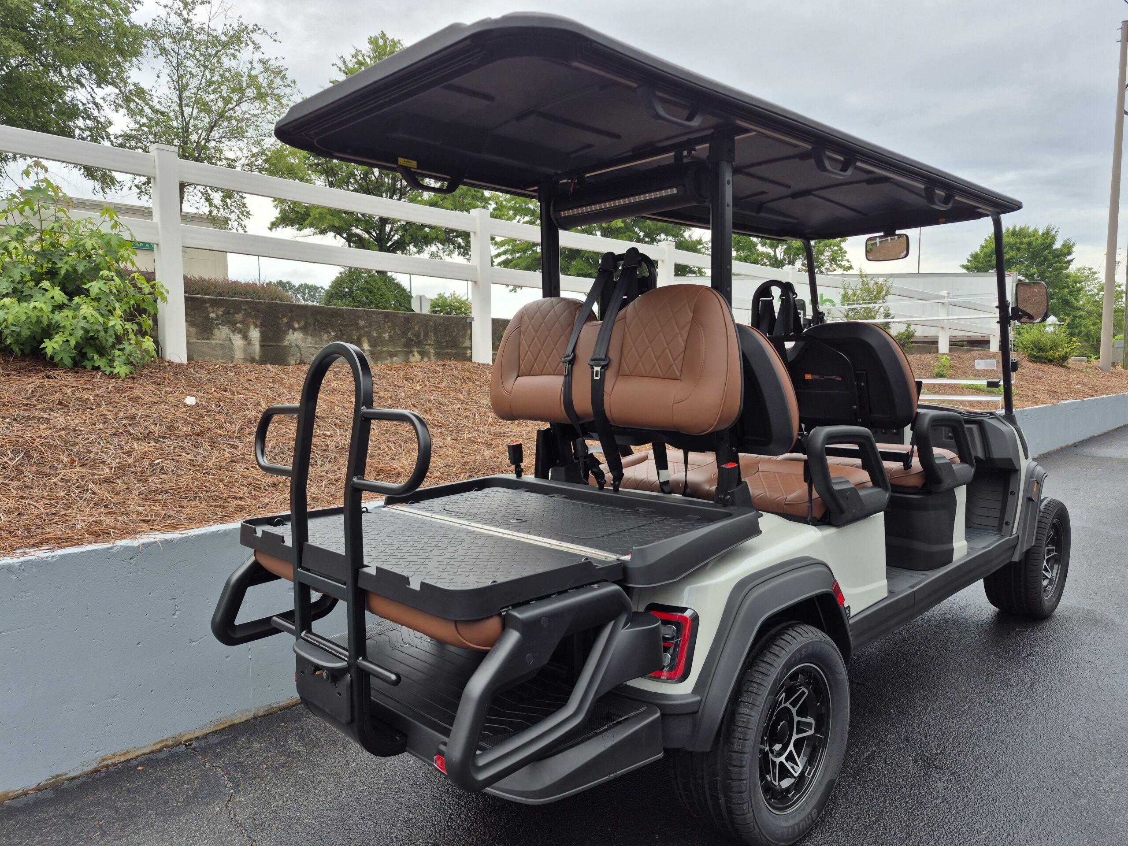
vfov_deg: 58.9
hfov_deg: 73.9
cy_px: 423
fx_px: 749
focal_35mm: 23
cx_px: 564
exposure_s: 1/686
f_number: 1.8
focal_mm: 5.4
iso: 25
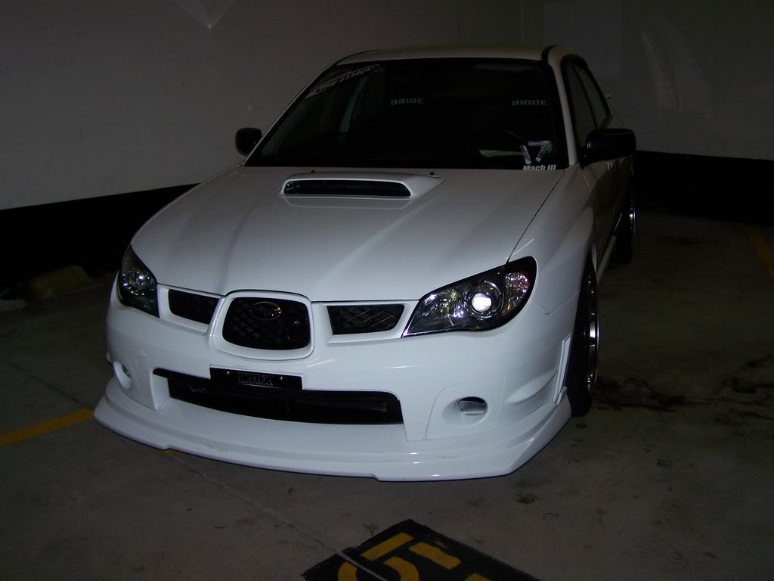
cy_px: 290
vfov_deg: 37.7
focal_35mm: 38
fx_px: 850
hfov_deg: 49.0
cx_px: 387
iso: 80
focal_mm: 6.3
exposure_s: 1/60
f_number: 2.8
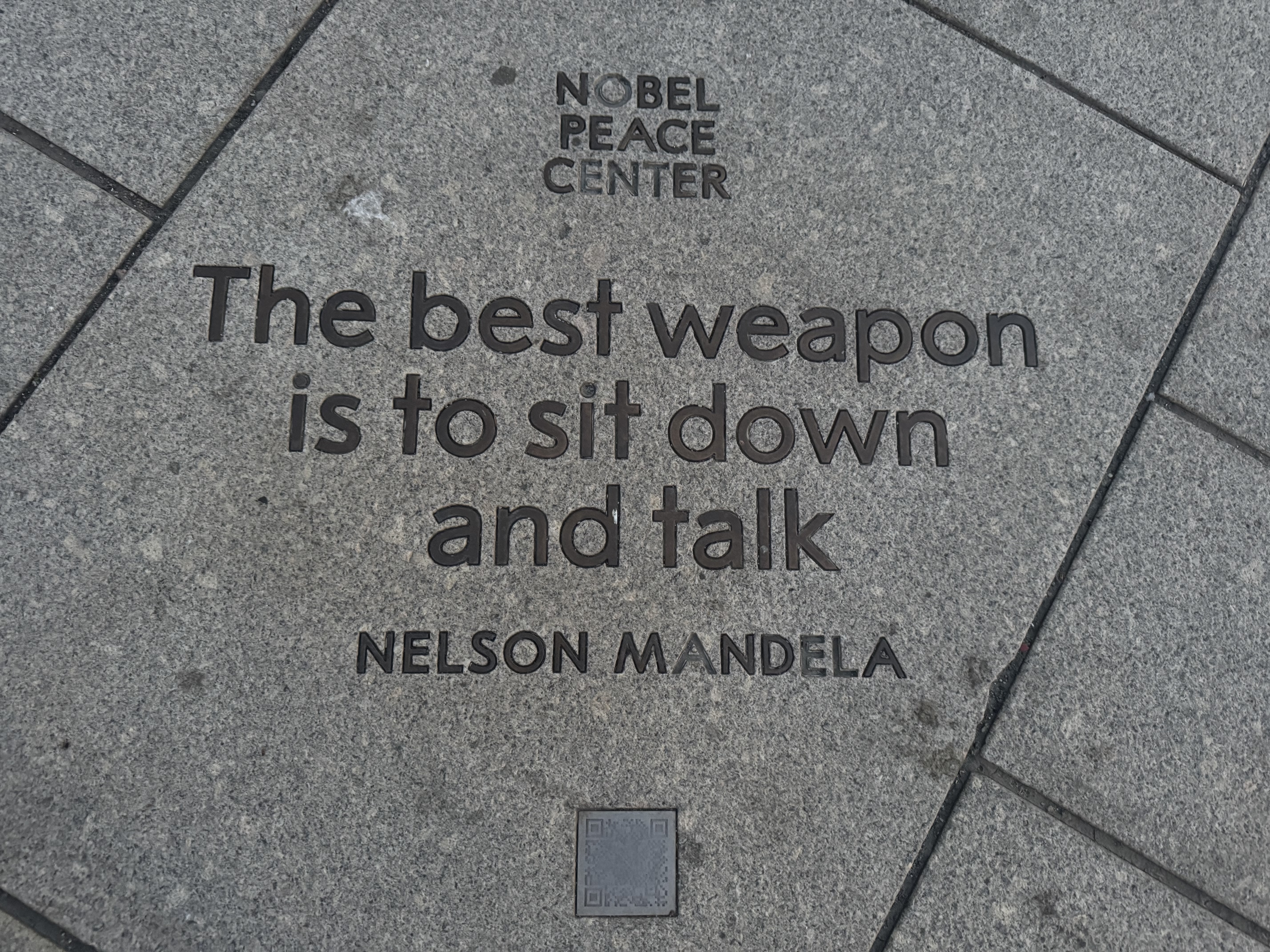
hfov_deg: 71.6
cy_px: 476
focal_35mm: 24
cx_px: 635
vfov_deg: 56.8
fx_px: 881
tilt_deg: -80.1
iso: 800
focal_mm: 6.76
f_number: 1.78
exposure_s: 1/25
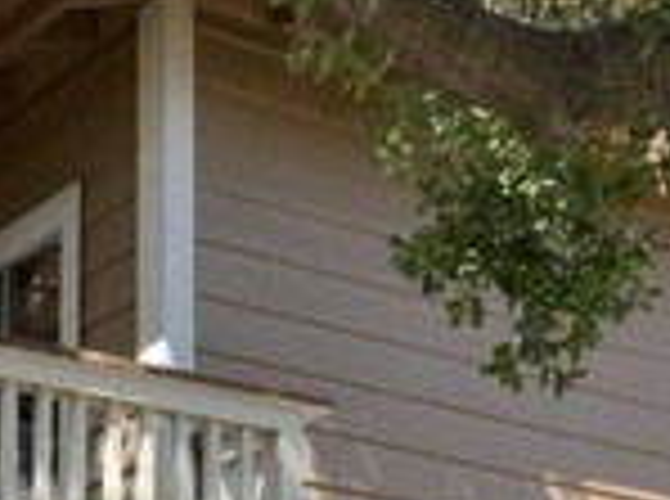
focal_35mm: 112
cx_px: -153
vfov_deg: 12.8
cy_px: 631
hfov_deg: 16.8
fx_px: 2163
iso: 50
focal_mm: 5.7
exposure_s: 1/604
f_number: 1.5
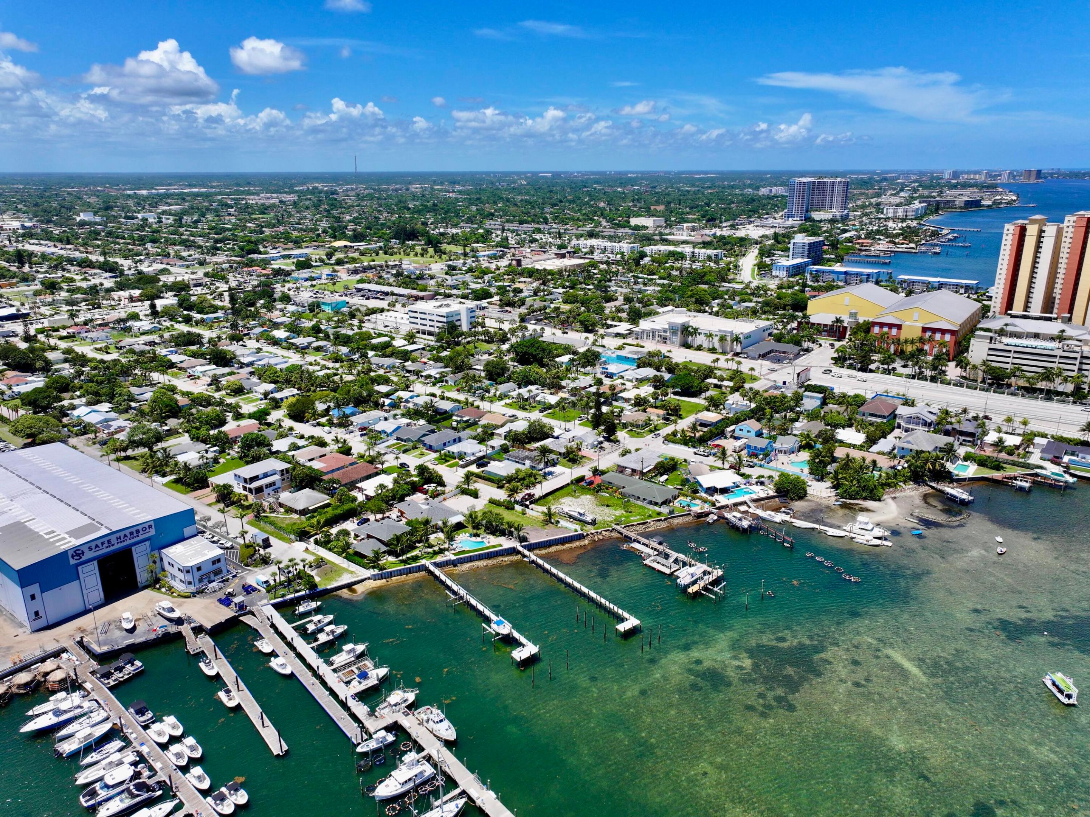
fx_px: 755
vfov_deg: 56.8
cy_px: 408
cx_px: 545
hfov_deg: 71.6
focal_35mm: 24
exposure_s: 1/400
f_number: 2.8
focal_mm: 12.29
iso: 120
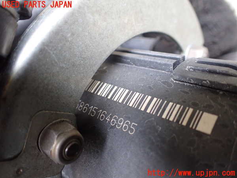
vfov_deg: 46.8
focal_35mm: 30
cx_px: 118
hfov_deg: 60.0
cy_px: 89
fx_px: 205
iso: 500
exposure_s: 1/125
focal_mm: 5.4
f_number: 2.3
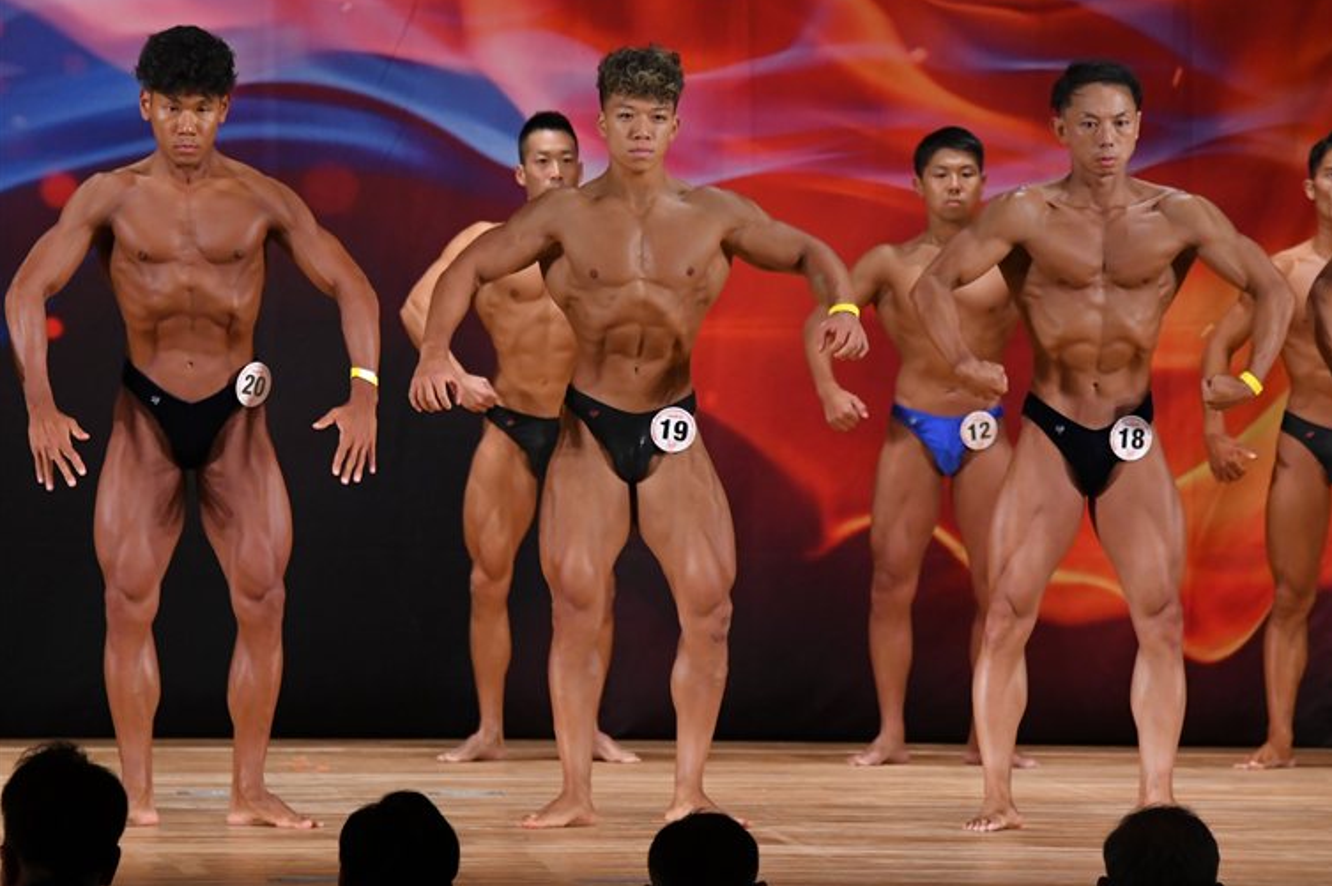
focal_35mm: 247
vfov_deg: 5.6
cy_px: 437
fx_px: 9133
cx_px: 684
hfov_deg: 8.3
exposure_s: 1/400
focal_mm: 160
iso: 3200
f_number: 5.6
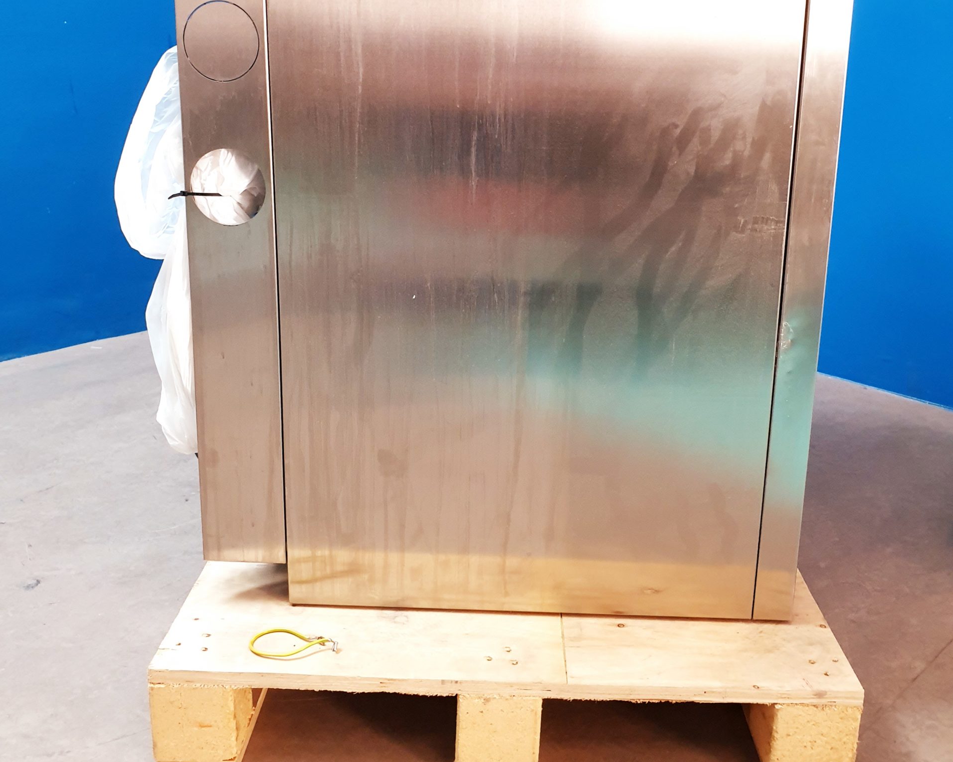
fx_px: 959
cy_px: 263
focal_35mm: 34
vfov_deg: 42.8
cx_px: 478
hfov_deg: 52.8
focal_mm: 4.3
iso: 320
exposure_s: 1/50
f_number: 2.4
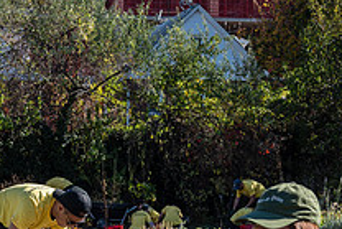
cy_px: 243
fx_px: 1065
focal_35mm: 112
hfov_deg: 17.9
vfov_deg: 12.1
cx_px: 12
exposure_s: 1/400
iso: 100
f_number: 5
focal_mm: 40
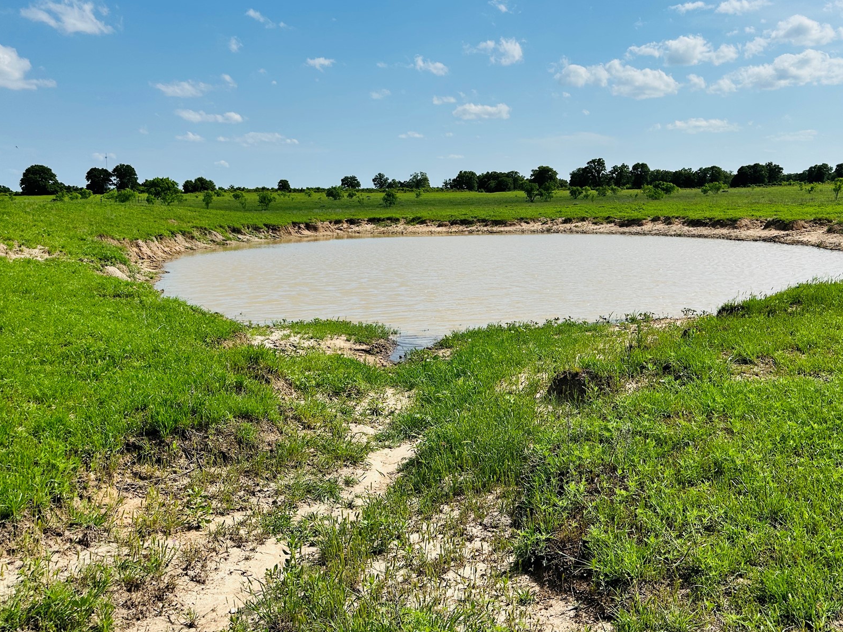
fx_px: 755
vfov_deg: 45.1
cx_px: 487
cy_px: 245
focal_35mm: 31
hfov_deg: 58.1
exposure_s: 1/8197
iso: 80
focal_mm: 6.86
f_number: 1.78
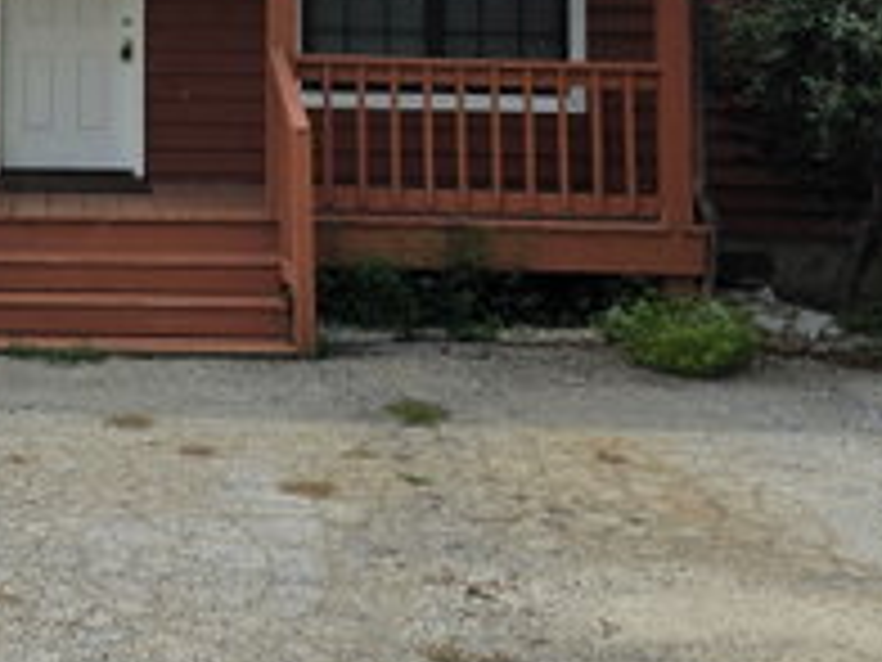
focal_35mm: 60
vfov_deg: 23.0
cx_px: 81
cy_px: -68
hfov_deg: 30.7
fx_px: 1529
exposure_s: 1/7944
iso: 64
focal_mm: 6.3
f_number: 1.7
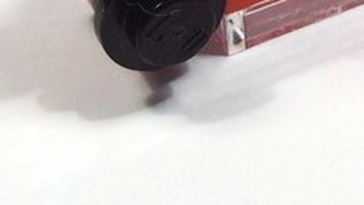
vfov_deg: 7.4
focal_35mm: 161
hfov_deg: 13.2
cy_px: -125
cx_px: 346
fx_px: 1555
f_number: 3.9
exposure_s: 1/80
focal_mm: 6.61
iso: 80
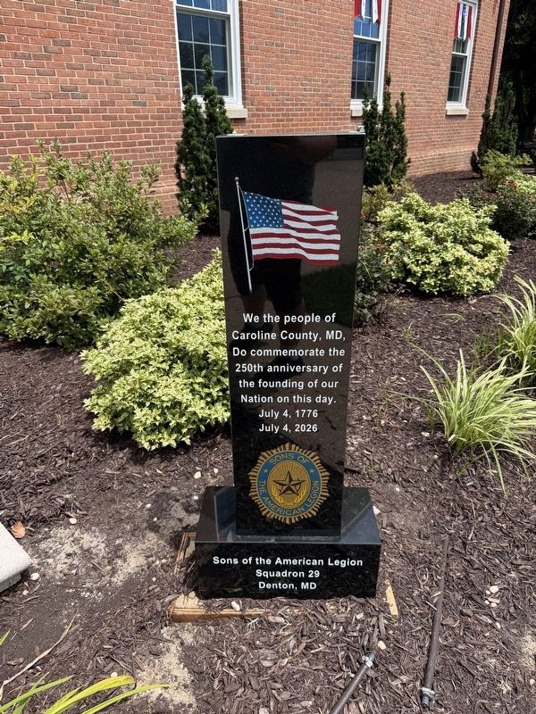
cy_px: 357
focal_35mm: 24
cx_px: 268
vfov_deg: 71.6
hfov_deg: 56.8
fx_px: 495
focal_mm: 6.76
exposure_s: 1/2370
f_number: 1.78
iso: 80
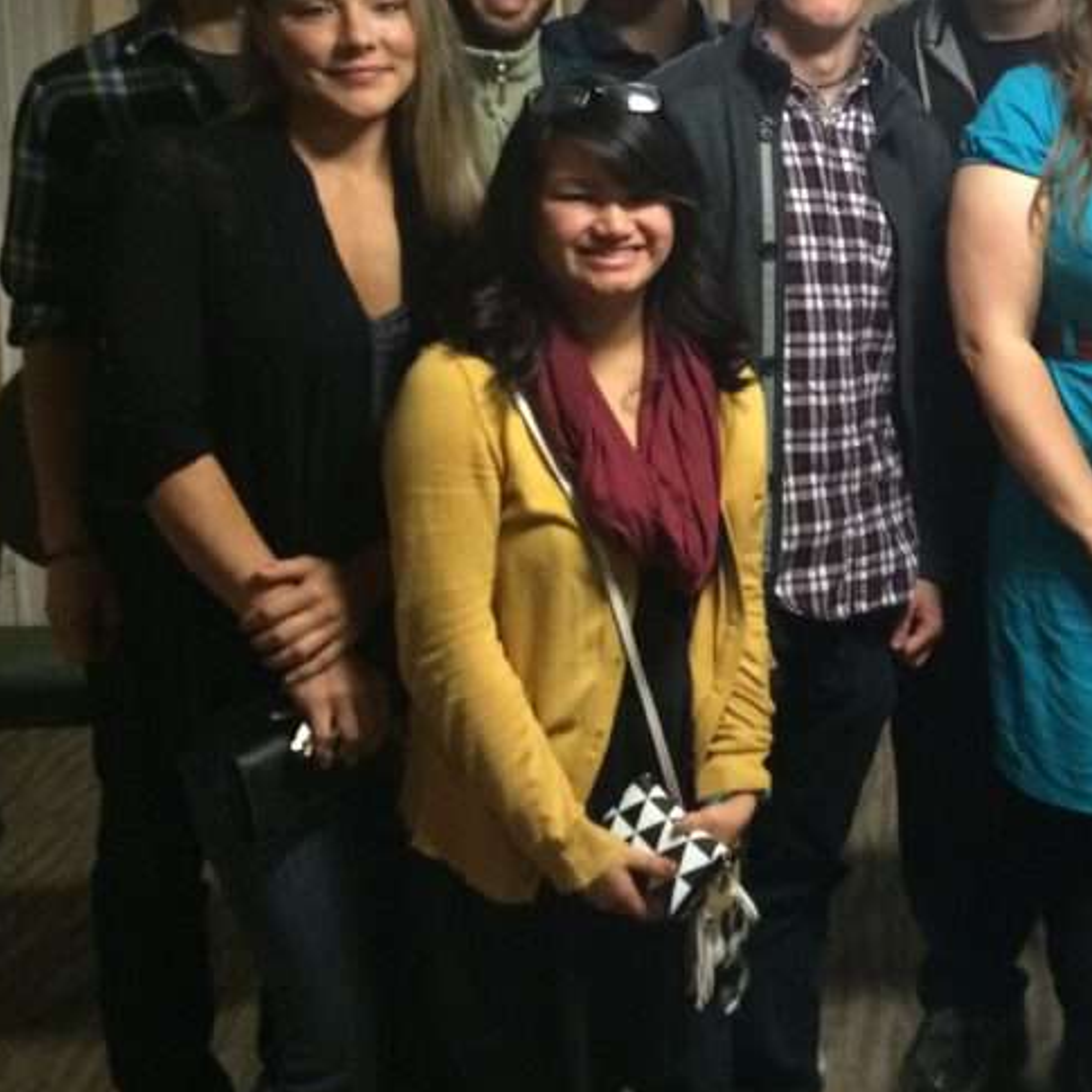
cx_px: 1133
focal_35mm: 56
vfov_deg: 30.0
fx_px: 1999
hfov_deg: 28.4
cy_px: 248
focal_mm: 4.12
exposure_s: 1/17
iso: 320
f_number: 2.2
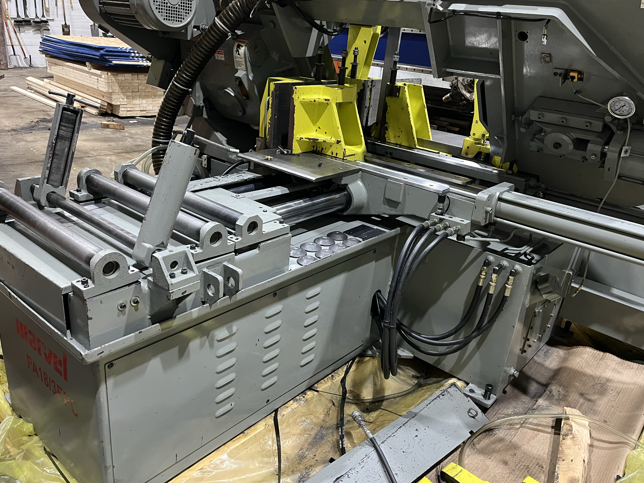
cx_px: 314
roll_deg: -4.6
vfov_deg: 49.7
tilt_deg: -24.8
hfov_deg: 63.4
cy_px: 248
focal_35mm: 28
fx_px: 521
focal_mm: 5.1
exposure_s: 1/60
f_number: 1.6
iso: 320
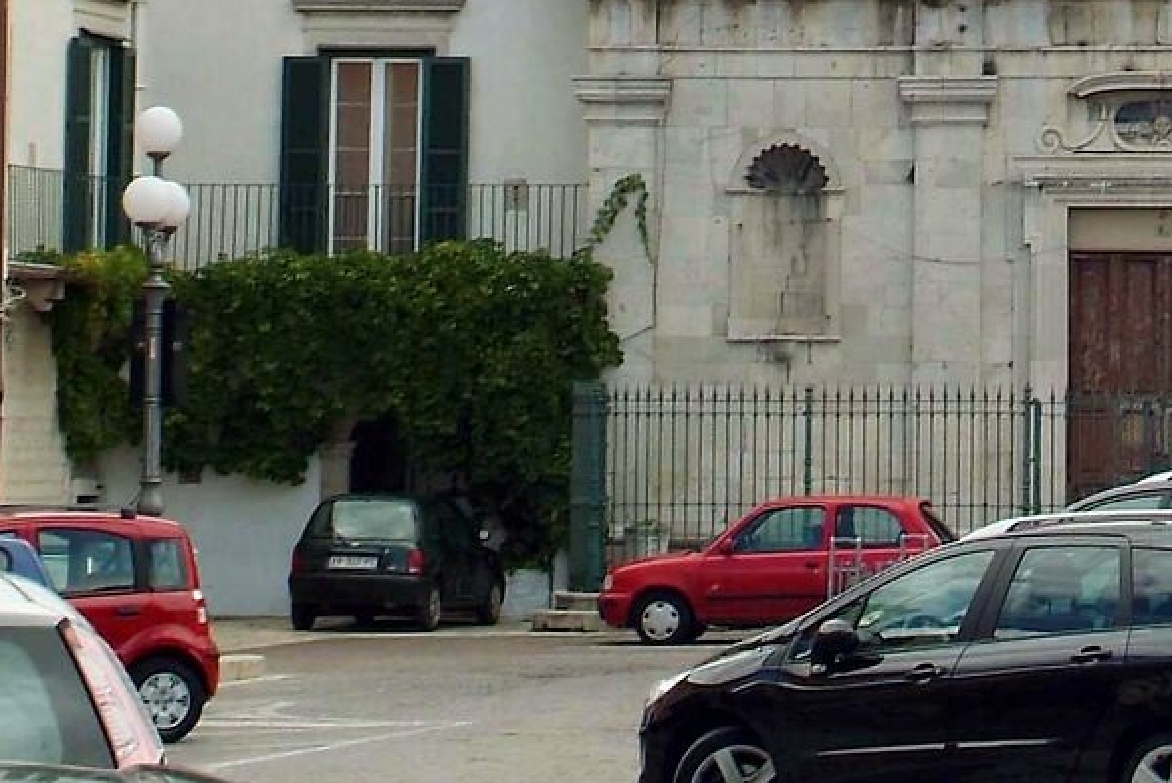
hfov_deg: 10.4
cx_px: 1440
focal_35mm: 195
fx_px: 6353
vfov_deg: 7.0
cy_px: -283
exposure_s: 1/125
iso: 160
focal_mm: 32
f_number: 8
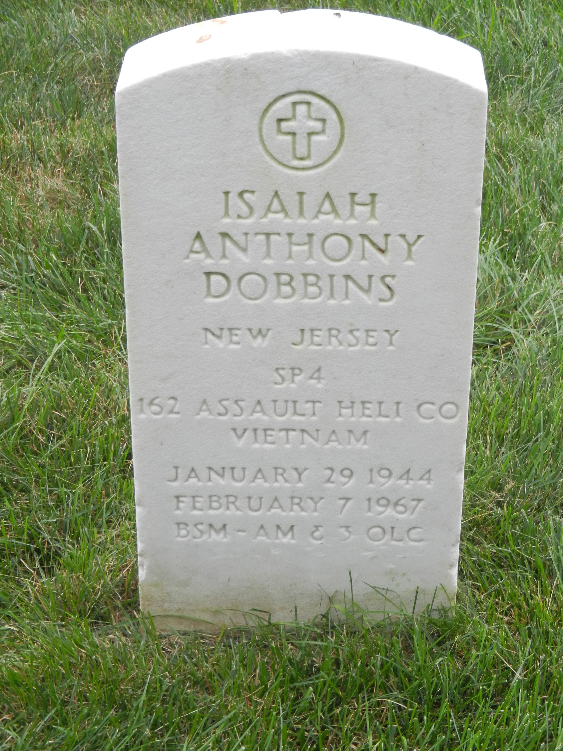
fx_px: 1691
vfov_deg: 25.0
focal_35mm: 78
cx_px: 282
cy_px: 376
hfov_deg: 18.9
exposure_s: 1/100
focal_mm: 14.1
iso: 160
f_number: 4.8
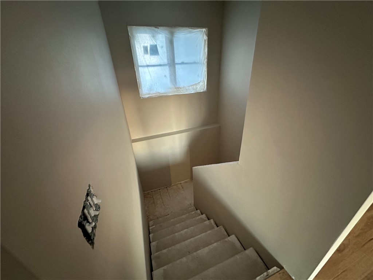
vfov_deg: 85.7
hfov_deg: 102.1
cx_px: 186
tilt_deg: -26.5
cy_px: 140
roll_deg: +2.4
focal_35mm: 14
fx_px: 151
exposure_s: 1/60
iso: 1250
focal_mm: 2.22
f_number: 2.2
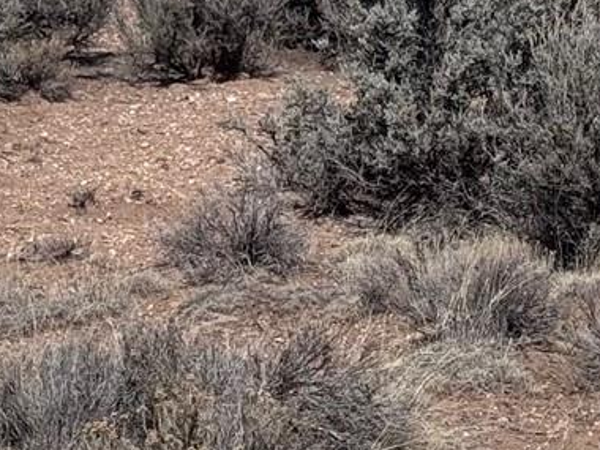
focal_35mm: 202
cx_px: 548
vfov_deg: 7.3
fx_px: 3501
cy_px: 128
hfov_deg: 9.7
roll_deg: -1.9
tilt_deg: -8.4
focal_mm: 6.76
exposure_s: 1/9009
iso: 64
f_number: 1.78
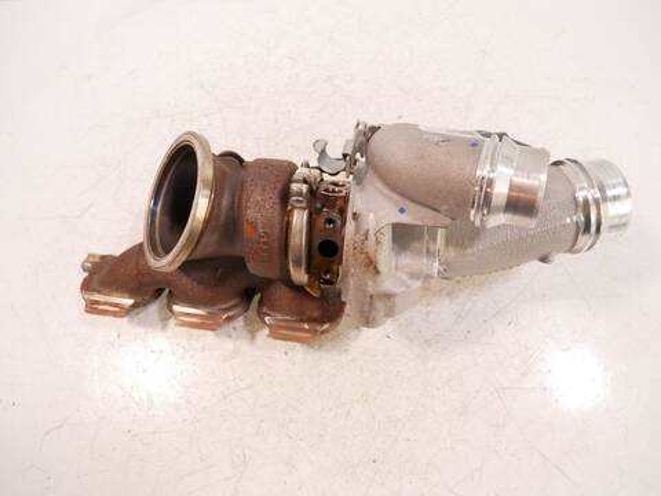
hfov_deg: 71.6
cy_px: 248
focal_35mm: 24
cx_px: 330
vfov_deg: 56.8
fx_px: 458
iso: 1250
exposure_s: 1/125
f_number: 3.5
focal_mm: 12
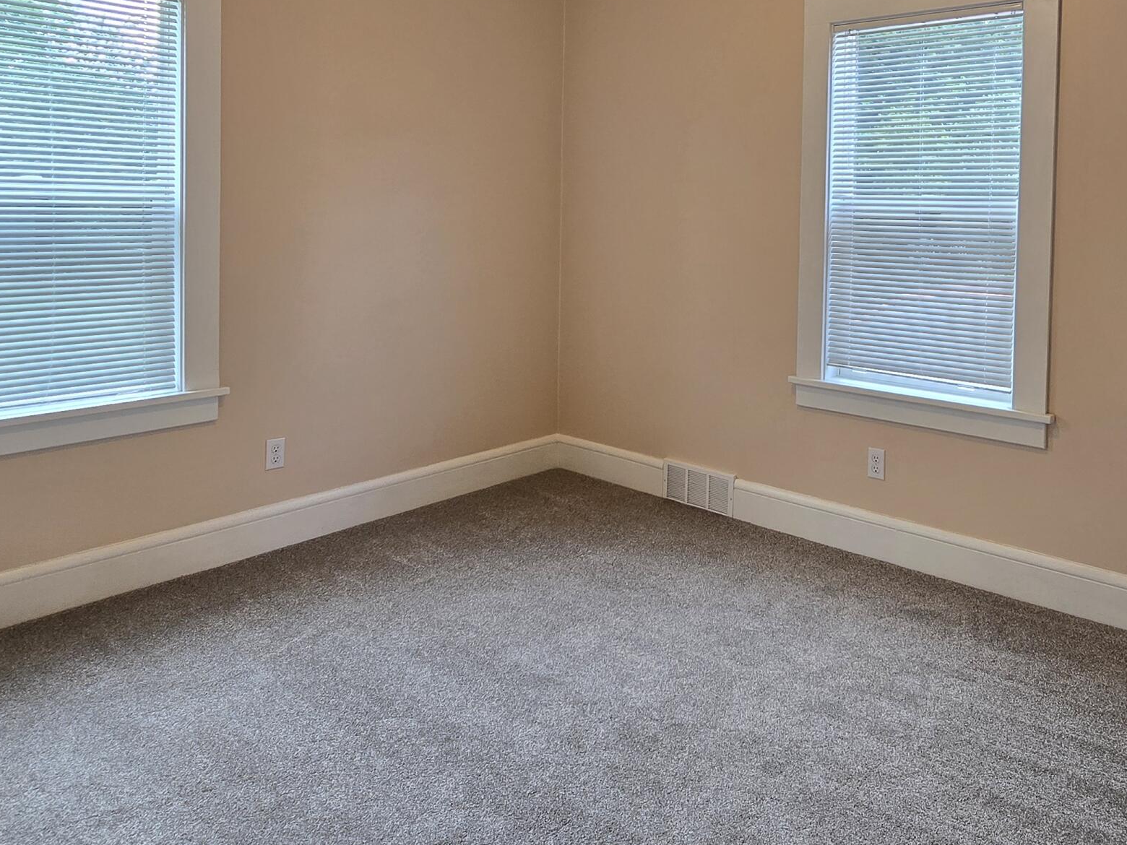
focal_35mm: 25
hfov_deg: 67.9
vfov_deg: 53.0
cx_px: 730
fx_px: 814
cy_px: 235
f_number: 2.2
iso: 100
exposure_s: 1/60
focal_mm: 2.2
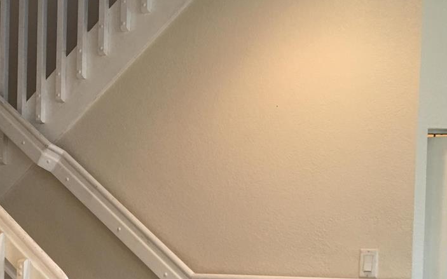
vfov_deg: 18.0
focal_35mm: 70
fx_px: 853
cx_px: 55
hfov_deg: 28.4
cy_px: 297
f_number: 2.2
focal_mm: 4.15
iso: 32
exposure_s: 1/15
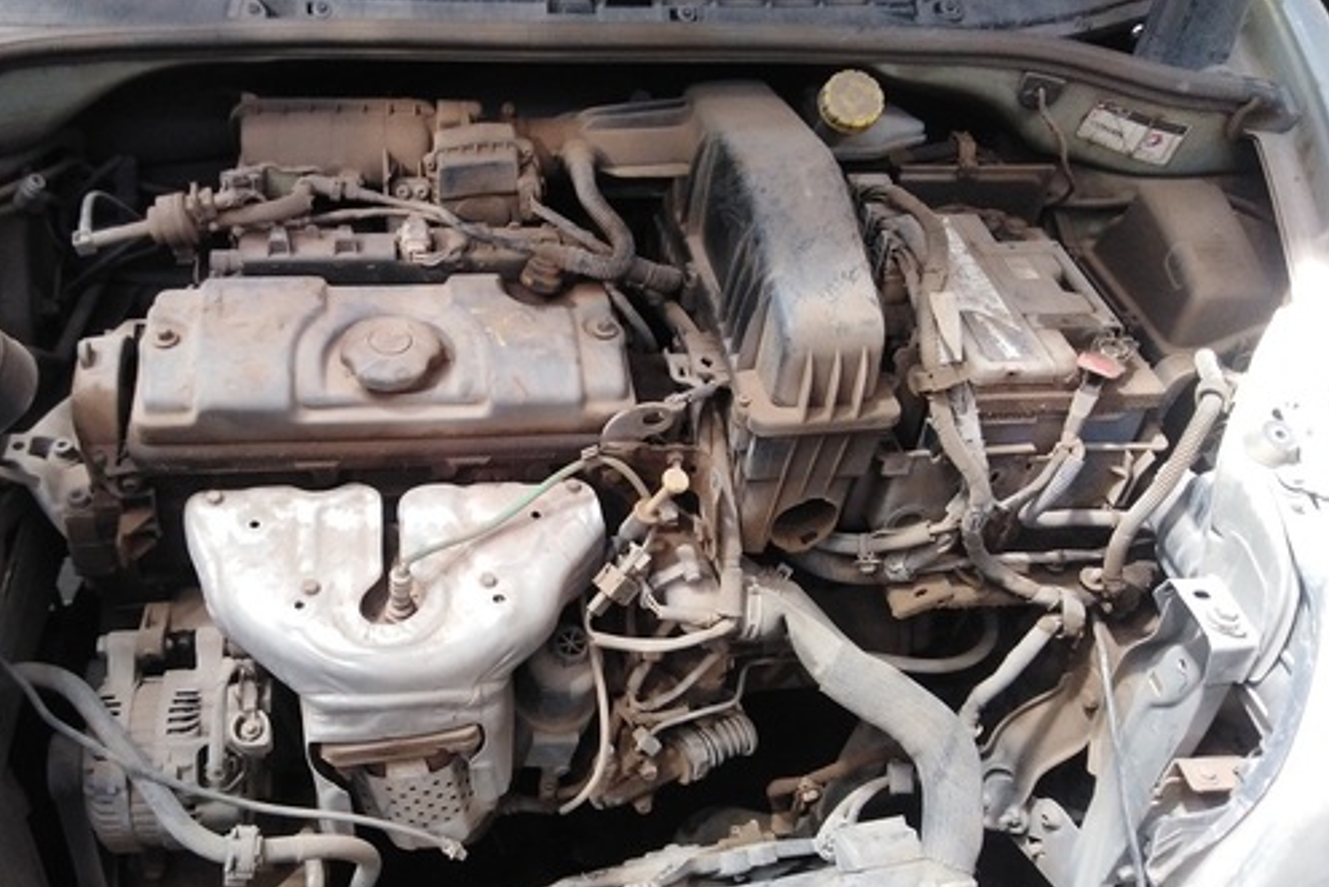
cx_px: 496
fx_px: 1255
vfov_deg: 38.9
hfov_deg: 55.1
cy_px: 458
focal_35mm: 34
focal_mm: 3.46
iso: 281
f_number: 2.2
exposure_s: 1/33.3
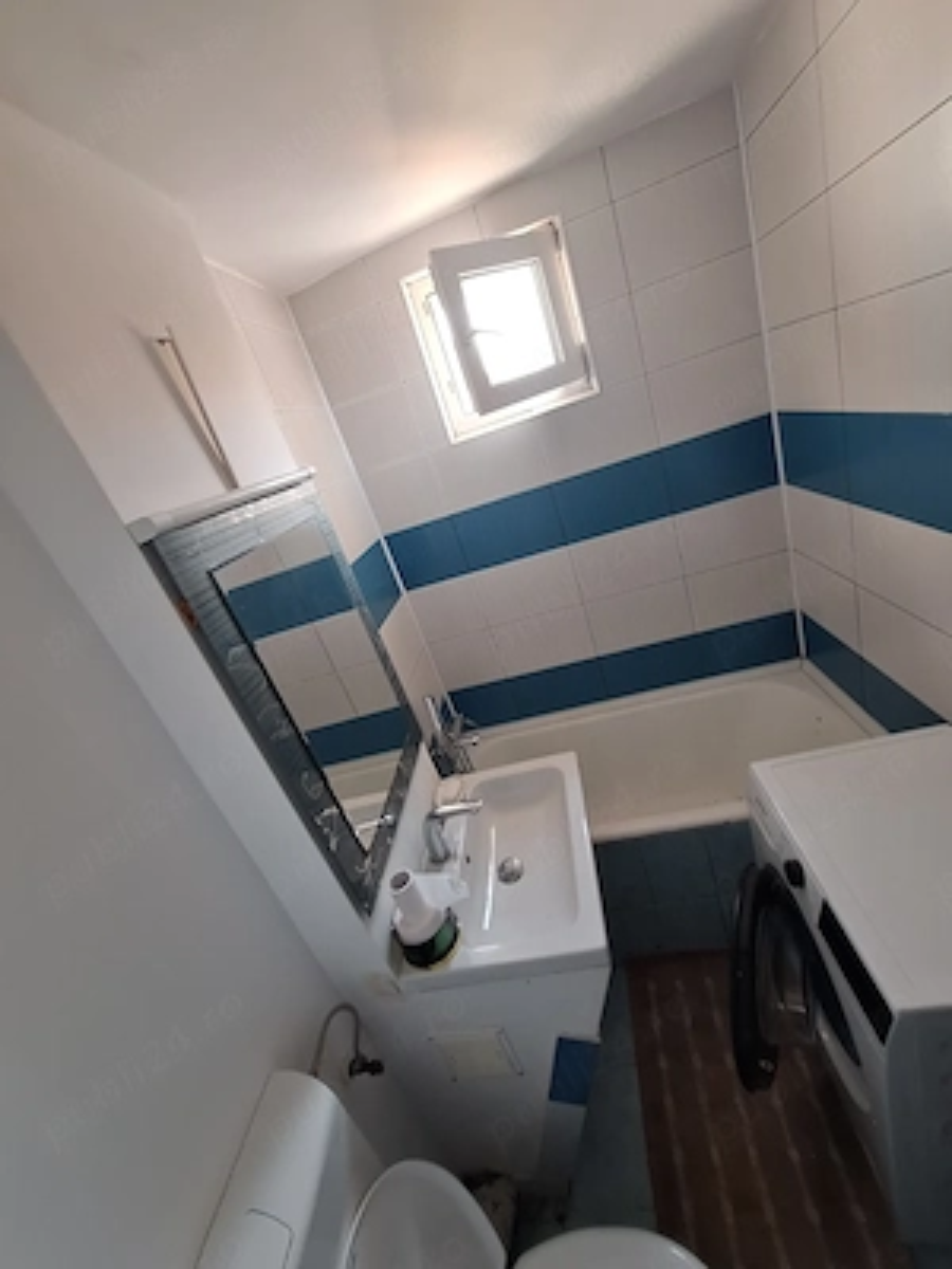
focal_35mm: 13
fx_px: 477
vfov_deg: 106.2
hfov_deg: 89.9
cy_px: 634
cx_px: 476
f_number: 2.2
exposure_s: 1/50
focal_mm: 1.74
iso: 100
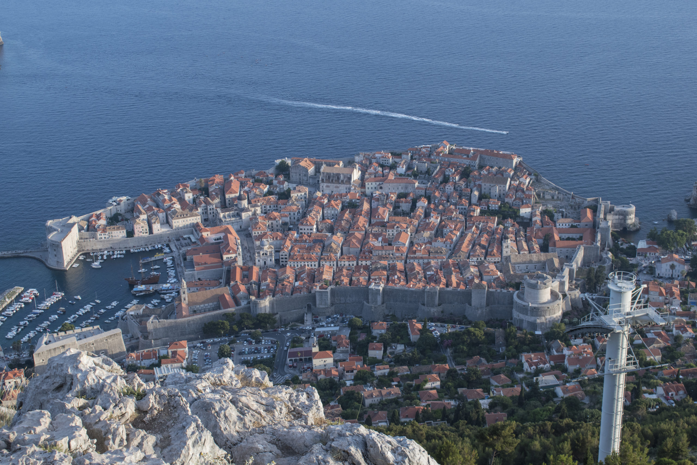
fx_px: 1045
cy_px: 232
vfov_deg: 25.1
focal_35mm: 54
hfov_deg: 36.9
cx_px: 348
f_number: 10
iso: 400
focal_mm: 36
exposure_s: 1/200
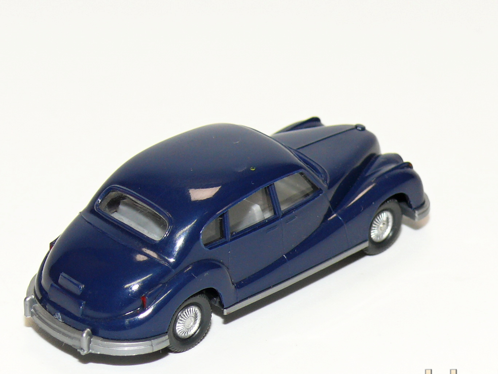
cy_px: 206
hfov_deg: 12.6
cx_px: 227
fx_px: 2258
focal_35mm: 157
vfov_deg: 9.4
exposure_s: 1/30
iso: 100
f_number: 4
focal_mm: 15.9
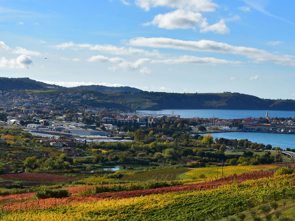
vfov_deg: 17.8
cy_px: 132
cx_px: 143
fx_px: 705
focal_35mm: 83
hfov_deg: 23.6
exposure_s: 1/200
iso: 100
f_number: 10
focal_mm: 35
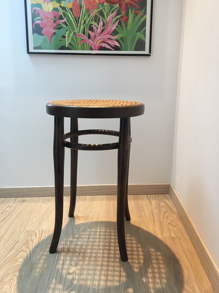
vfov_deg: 61.7
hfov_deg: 48.2
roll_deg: +0.1
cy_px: 146
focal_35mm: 29
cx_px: 110
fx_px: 245
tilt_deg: -12.2
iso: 80
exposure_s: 1/33
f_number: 2.2
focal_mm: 4.15
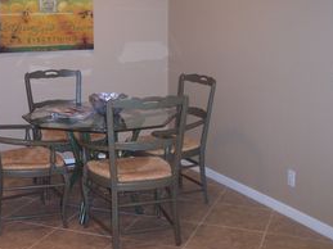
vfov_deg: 26.9
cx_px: 125
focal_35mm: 54
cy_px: 85
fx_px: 519
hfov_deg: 35.4
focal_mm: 8
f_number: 2.8
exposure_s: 1/30
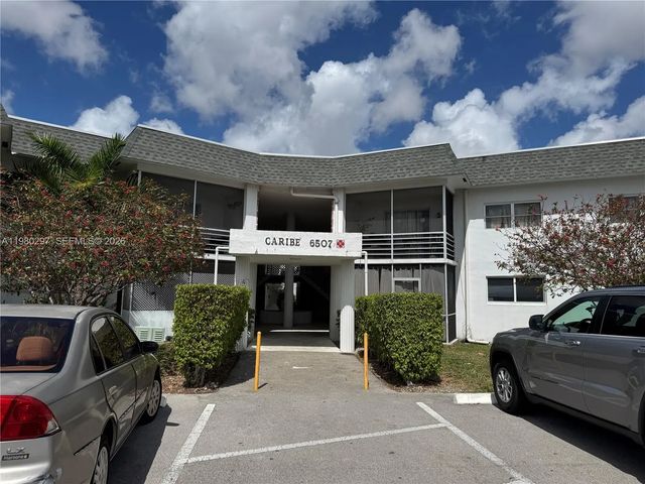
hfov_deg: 71.6
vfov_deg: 56.8
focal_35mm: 24
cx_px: 322
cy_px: 242
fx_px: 447
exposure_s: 1/10417
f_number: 1.78
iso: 80
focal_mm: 6.76
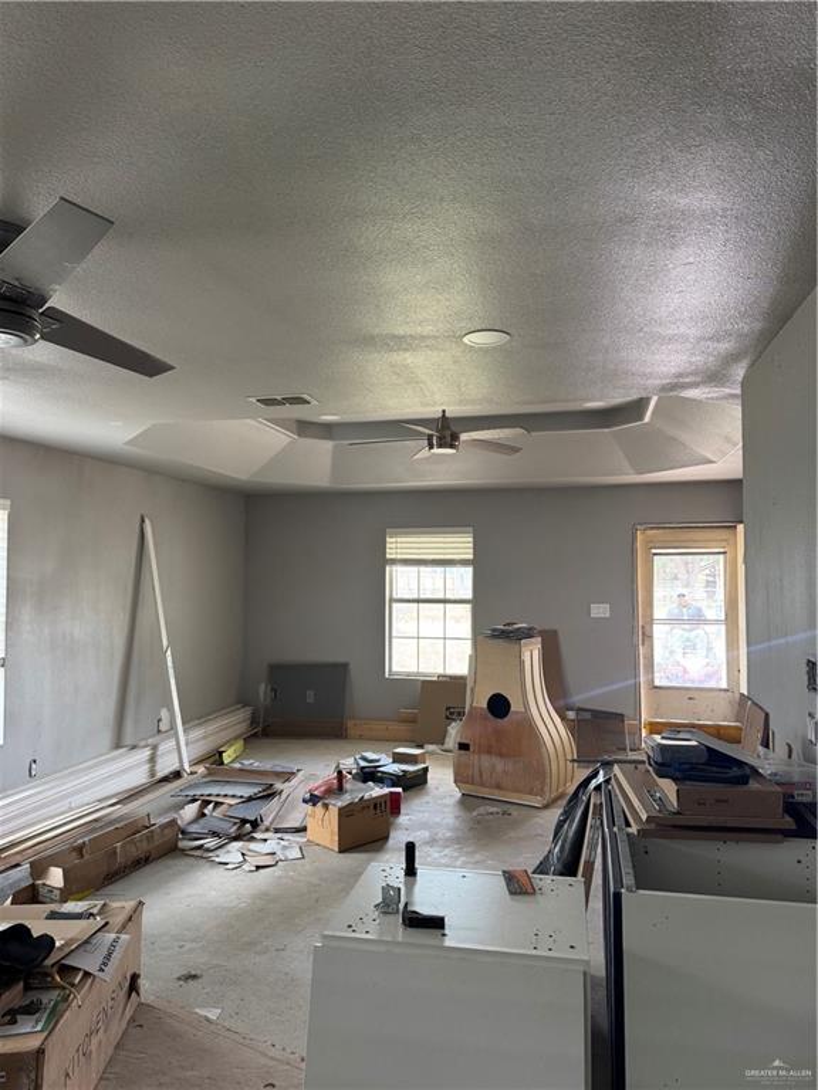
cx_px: 409
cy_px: 545
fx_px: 756
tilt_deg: +1.2
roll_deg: +0.6
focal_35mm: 24
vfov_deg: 71.6
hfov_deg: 56.8
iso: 200
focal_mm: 6.76
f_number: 1.78
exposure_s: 1/67
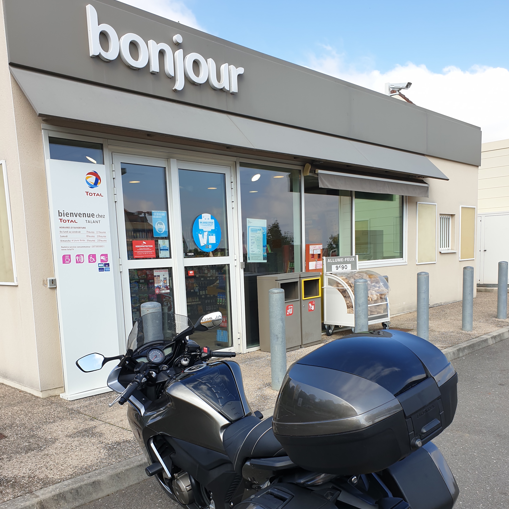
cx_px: 252
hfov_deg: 52.5
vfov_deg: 52.0
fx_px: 516
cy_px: 316
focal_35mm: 31
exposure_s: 1/713
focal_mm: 4.3
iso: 50
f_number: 2.4
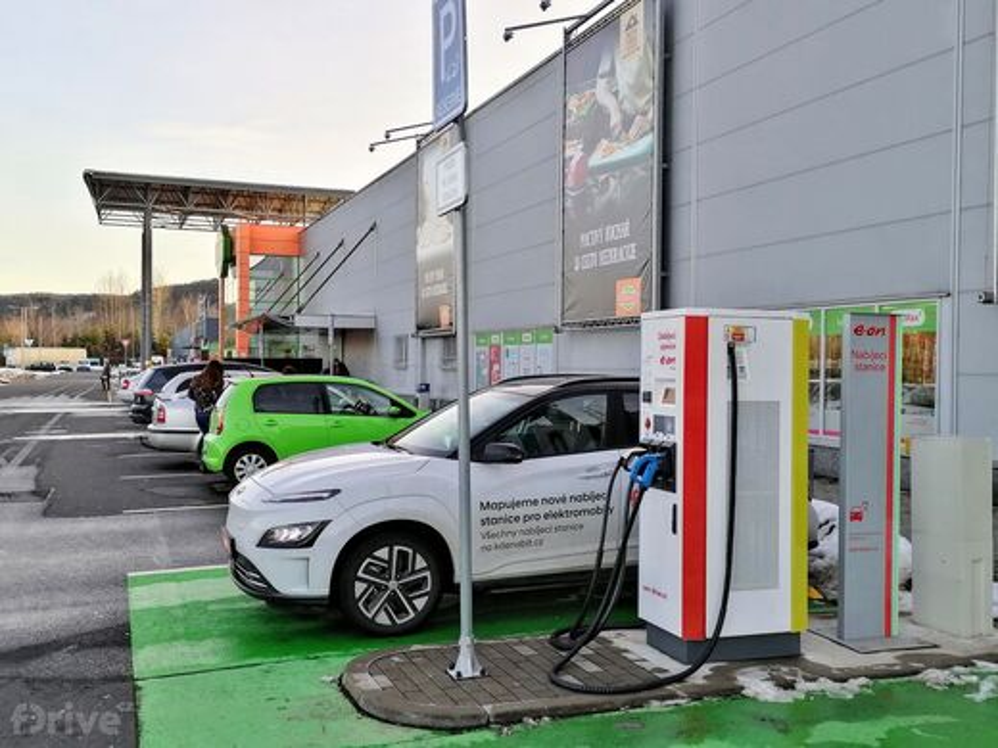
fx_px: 1067
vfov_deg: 38.7
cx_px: 499
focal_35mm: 37
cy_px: 374
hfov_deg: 50.1
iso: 50
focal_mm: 5.3
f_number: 1.8
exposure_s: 1/367
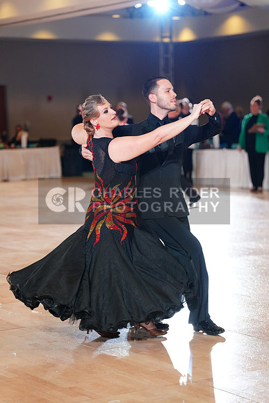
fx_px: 1064
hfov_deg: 14.4
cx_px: 134
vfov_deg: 21.5
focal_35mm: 95
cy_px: 202
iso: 2000
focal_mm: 95
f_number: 2.8
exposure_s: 1/400
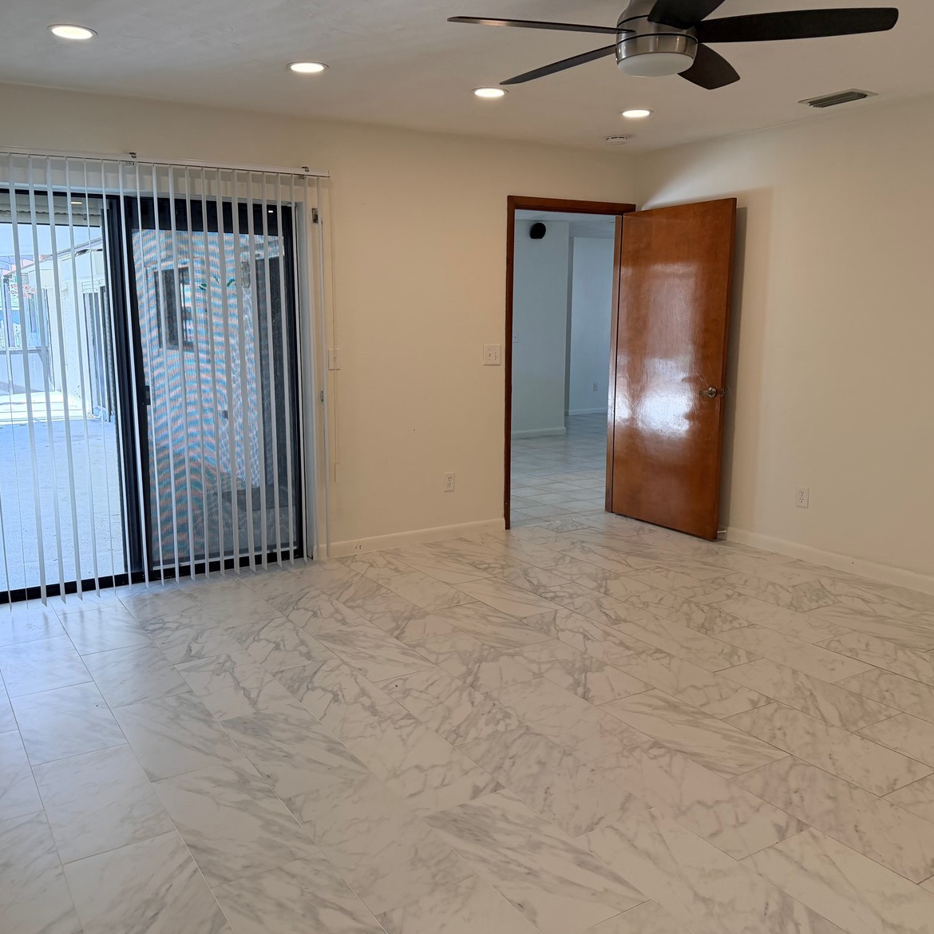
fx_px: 885
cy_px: 465
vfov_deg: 55.6
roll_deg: +0.0
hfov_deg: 55.6
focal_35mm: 29
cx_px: 440
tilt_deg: -9.6
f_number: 1.78
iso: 160
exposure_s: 1/211
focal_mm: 6.76
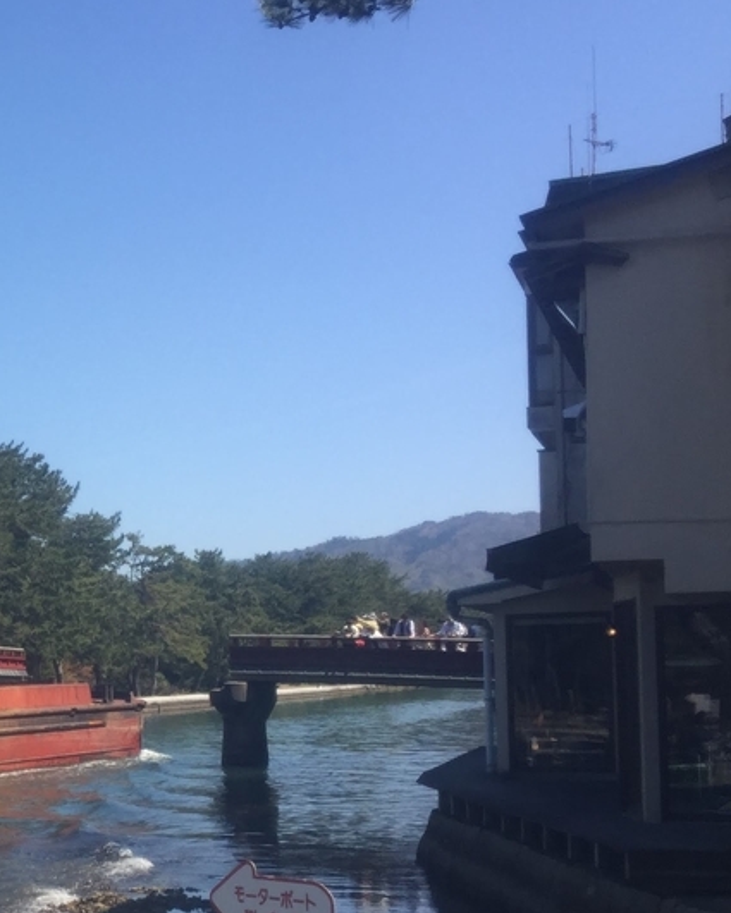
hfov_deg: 21.2
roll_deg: -0.4
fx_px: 1730
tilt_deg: +1.2
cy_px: 636
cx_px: -268
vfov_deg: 29.3
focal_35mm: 64
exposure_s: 1/1276
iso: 32
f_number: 2.2
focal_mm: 4.15
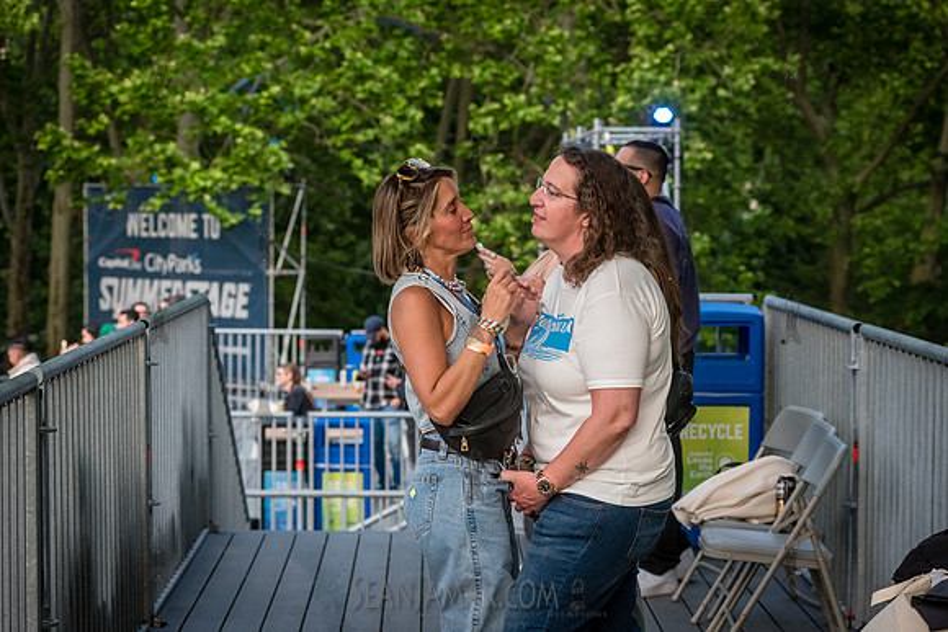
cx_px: 502
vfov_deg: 14.7
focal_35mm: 93
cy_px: 326
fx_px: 2447
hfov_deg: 21.9
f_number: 5
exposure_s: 1/640
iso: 2500
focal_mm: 80
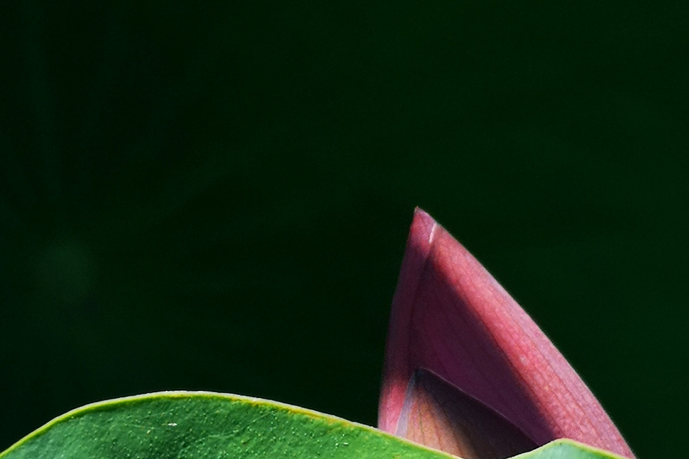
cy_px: 209
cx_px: 344
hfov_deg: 17.6
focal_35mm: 116
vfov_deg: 11.8
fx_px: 2220
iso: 50
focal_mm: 3.95
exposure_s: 1/1264
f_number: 1.8
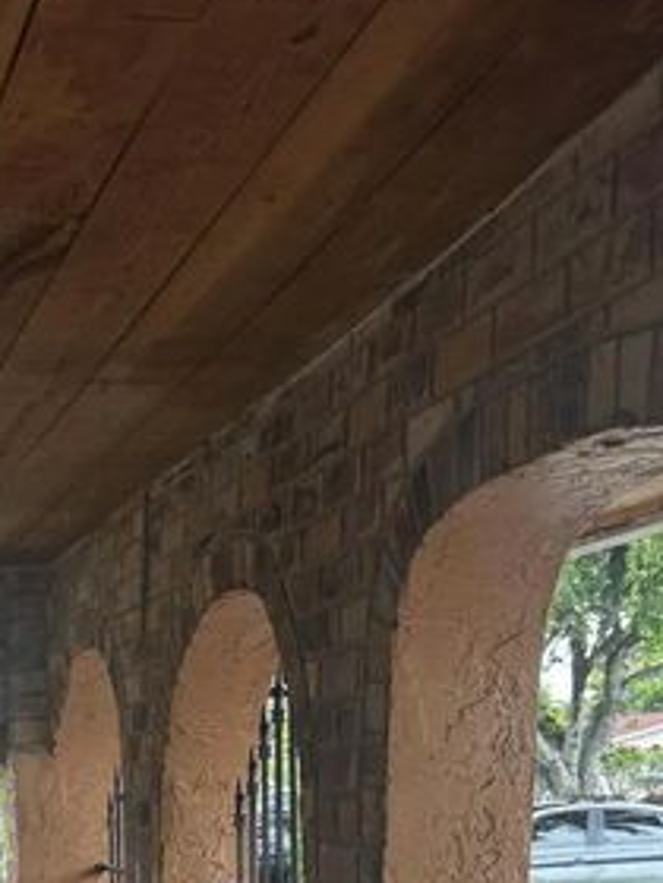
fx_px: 1864
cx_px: -234
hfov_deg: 18.5
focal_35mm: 73
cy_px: 1045
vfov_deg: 24.3
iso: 64
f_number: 1.78
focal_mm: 6.76
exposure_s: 1/149
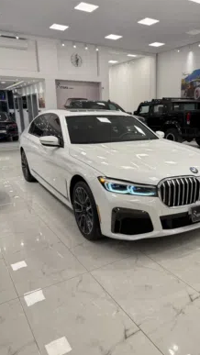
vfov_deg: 69.8
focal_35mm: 27
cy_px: 177
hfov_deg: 42.5
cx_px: 128
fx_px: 254
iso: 100
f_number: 1.78
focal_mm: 6.76
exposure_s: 1/107
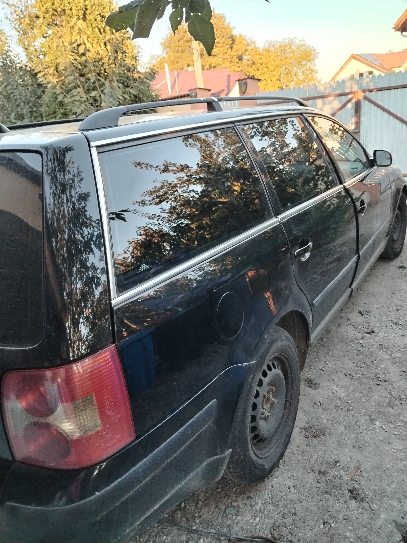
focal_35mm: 26
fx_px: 408
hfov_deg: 53.1
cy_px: 272
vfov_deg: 67.3
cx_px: 204
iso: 329
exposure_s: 1/50
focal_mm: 4.25
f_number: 1.8
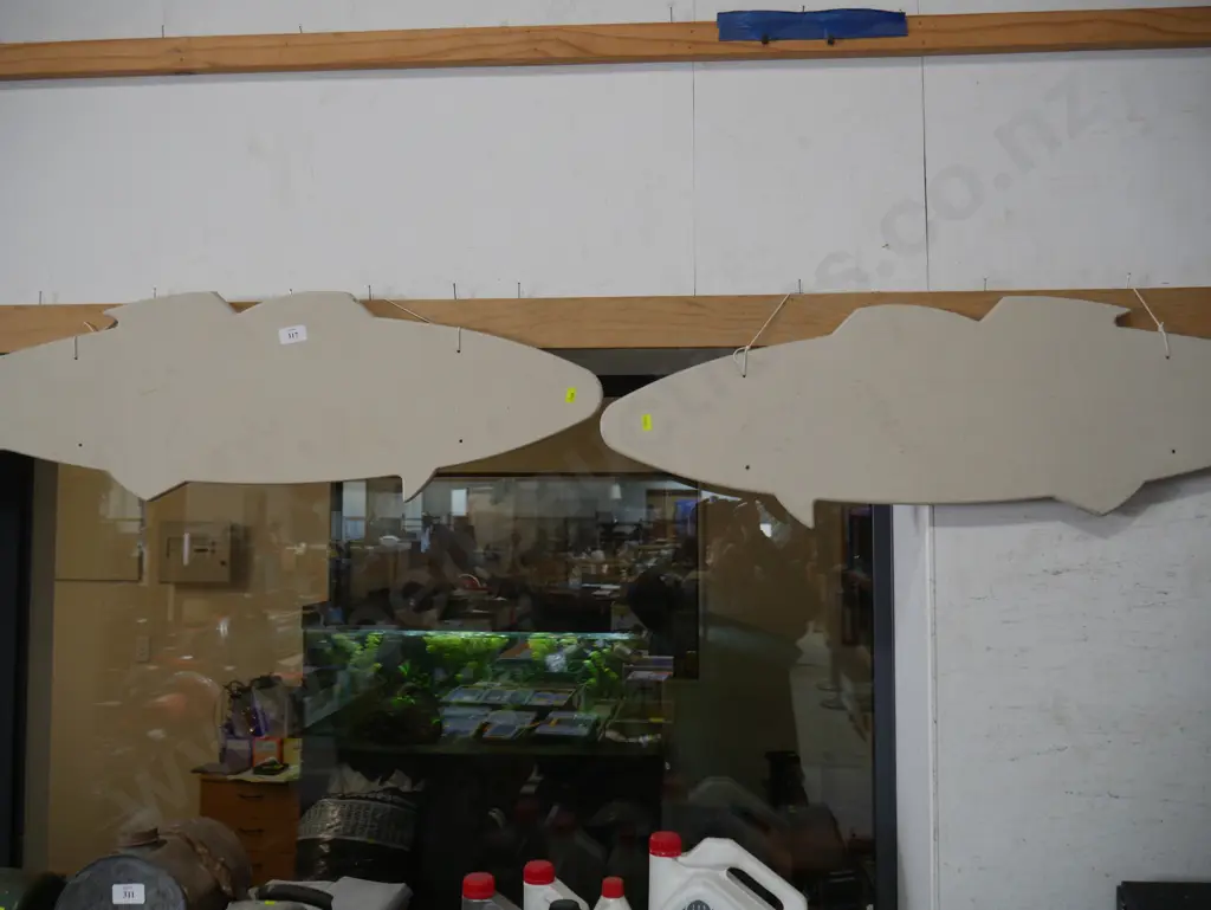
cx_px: 606
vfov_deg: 49.8
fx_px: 980
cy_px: 455
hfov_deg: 63.4
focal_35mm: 28
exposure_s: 1/60
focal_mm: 14
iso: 250
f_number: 3.5
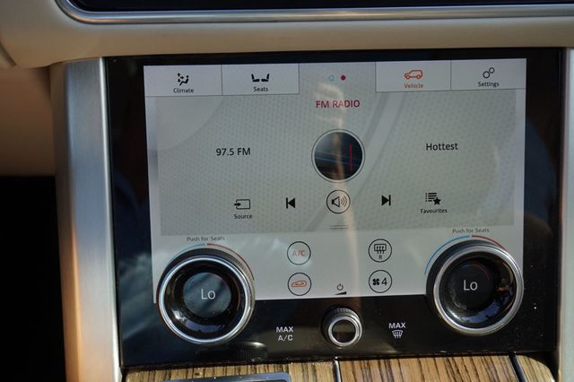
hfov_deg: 46.4
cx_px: 287
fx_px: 669
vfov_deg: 31.9
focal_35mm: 42
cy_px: 191
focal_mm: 28
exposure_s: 1/160
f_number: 4.5
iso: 200
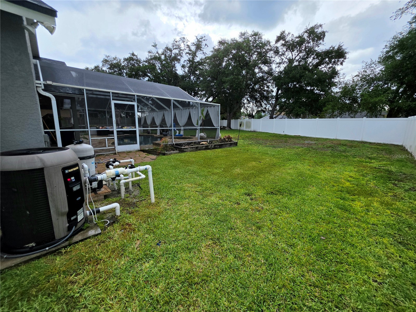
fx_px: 156
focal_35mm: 13
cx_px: 208
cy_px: 156
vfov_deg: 89.9
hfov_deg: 106.2
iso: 64
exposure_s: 1/120
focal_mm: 2.2
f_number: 1.9
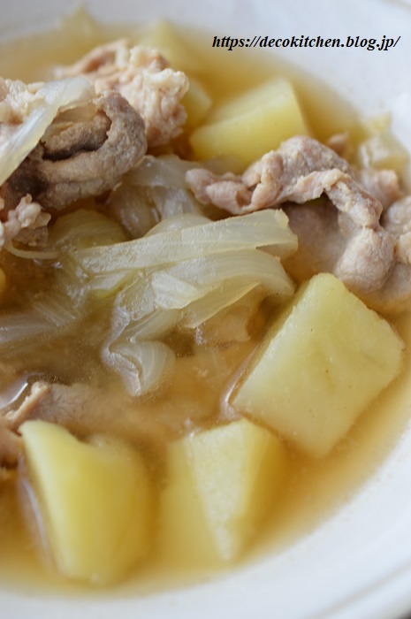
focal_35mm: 60
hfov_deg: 22.6
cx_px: 206
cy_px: 310
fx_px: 1030
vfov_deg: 33.4
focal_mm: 40
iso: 100
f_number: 4.5
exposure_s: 1/15
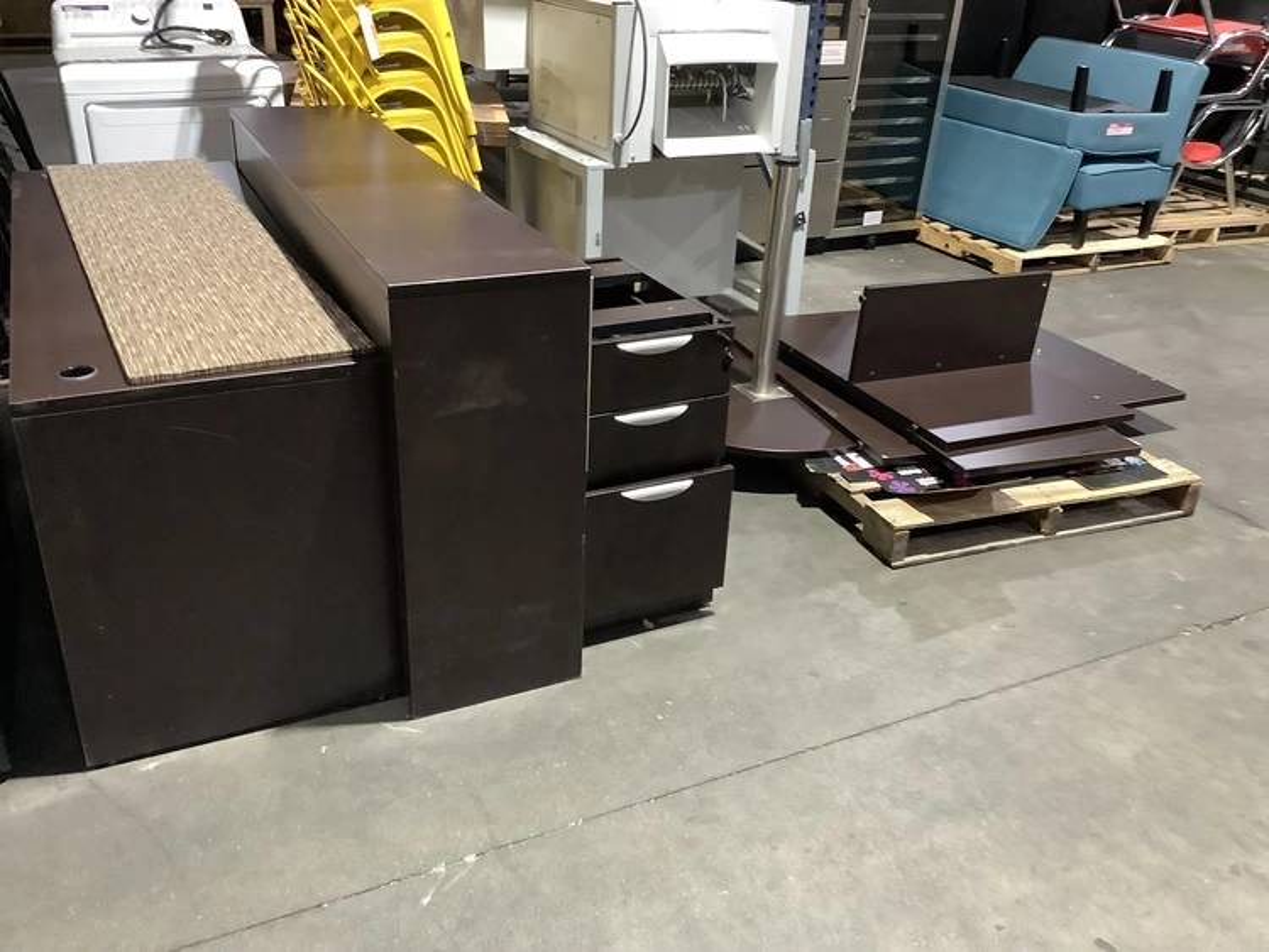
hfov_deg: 58.3
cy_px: 476
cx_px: 634
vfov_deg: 45.5
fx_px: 1137
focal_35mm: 31
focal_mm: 3.3
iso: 320
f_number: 2.4
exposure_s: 1/30
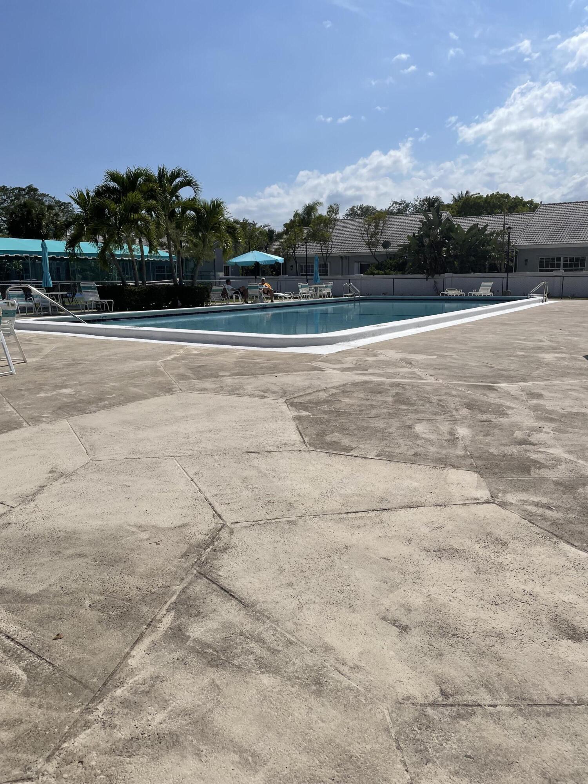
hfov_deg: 53.1
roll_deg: +1.4
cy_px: 392
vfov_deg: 67.3
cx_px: 294
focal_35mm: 26
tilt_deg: -8.4
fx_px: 589
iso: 32
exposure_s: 1/11905
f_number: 1.6
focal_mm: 4.2
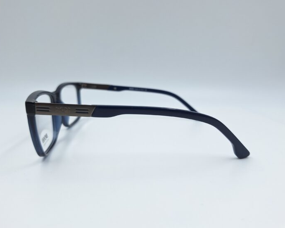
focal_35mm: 25
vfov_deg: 56.8
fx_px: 211
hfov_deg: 68.0
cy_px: 112
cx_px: 133
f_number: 1.8
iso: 40
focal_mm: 5.54
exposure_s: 1/157
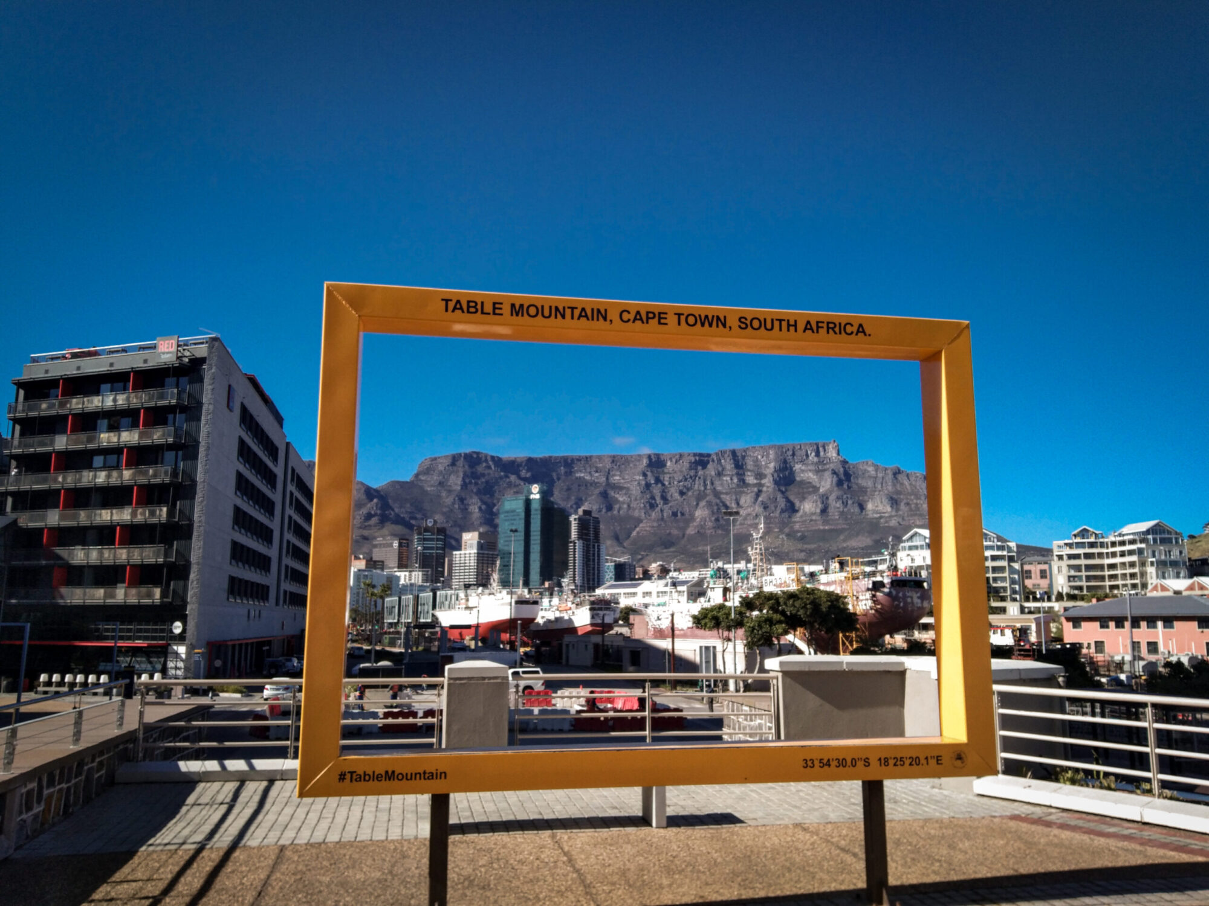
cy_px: 453
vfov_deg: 46.8
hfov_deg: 60.0
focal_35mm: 30
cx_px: 604
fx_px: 1048
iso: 50
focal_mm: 3.65
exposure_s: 1/731
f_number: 2.2
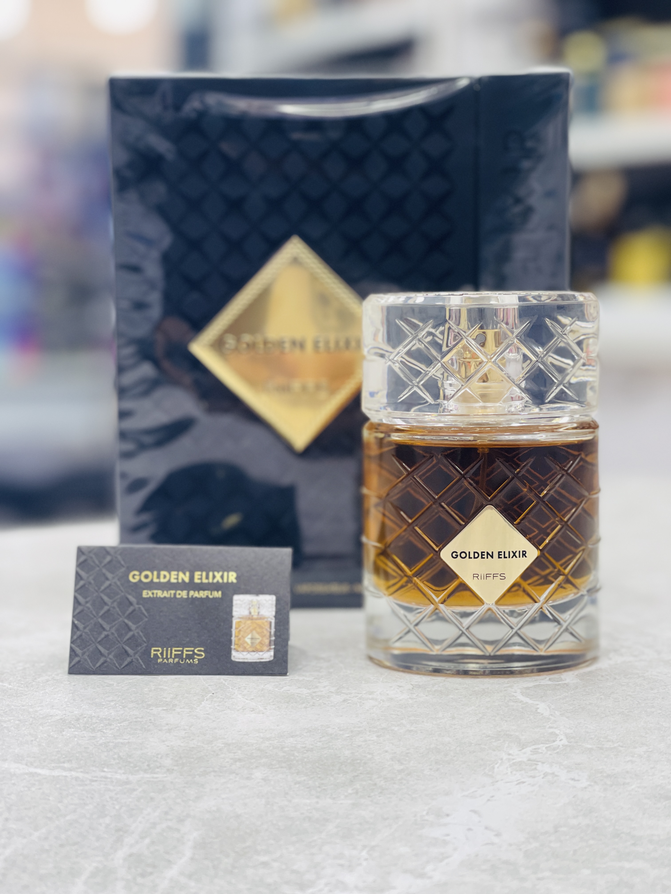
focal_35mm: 64
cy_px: 447
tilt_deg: -5.2
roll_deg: -0.2
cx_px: 336
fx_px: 1654
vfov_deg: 30.3
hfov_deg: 22.9
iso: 125
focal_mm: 7.5
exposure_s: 1/100
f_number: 2.2
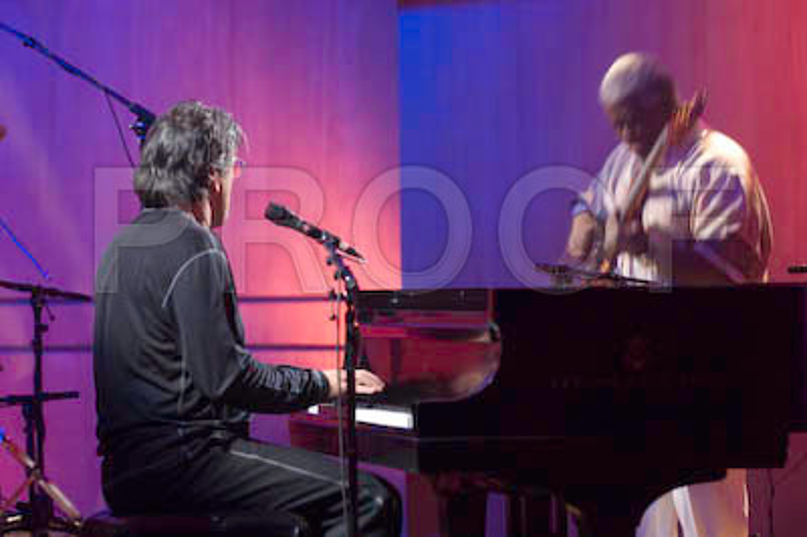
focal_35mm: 174
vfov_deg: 7.9
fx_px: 3897
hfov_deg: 11.8
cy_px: 268
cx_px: 404
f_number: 2.8
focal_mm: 116
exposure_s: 1/40
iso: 800
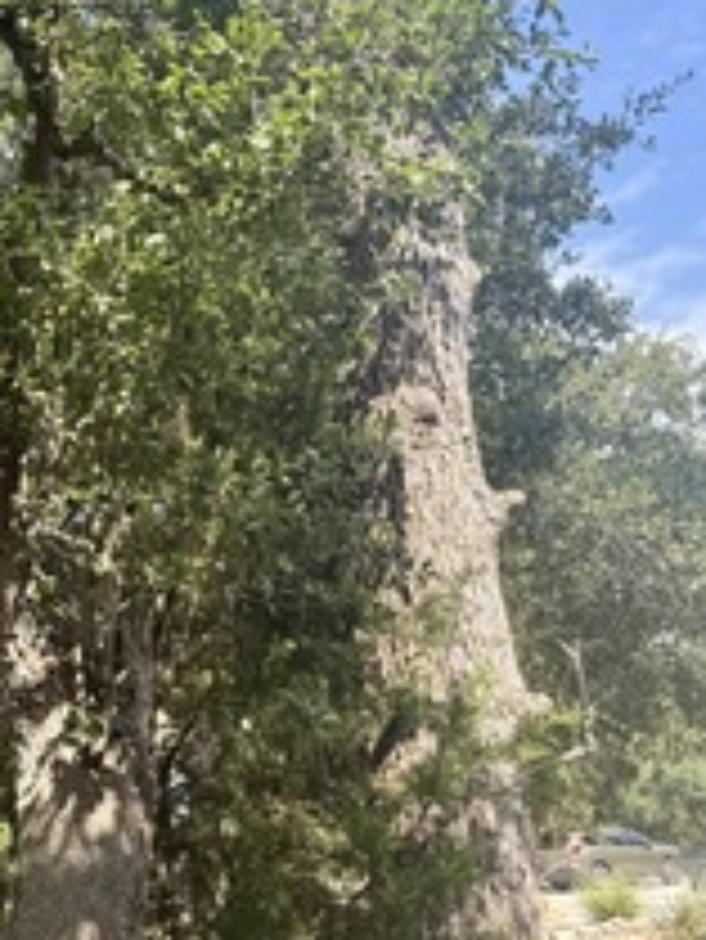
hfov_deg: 25.0
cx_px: -45
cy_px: 274
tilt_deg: +23.7
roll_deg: +2.2
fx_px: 1494
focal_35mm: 55
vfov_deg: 34.4
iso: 80
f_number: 1.78
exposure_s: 1/992
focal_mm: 6.76
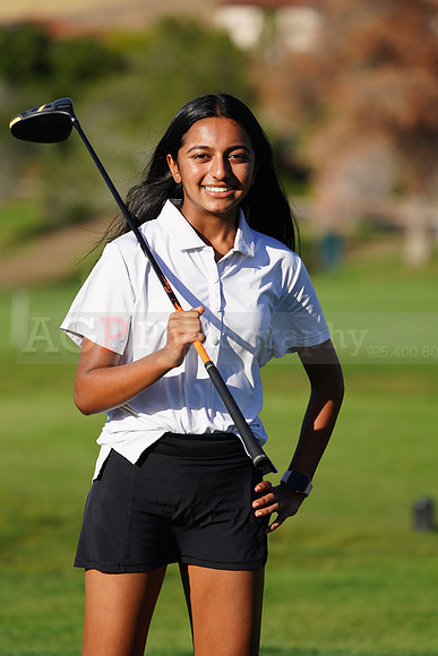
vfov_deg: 8.3
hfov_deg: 5.6
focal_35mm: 247
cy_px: 328
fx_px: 4505
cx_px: 219
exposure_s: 1/500
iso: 100
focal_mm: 247
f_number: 5.6
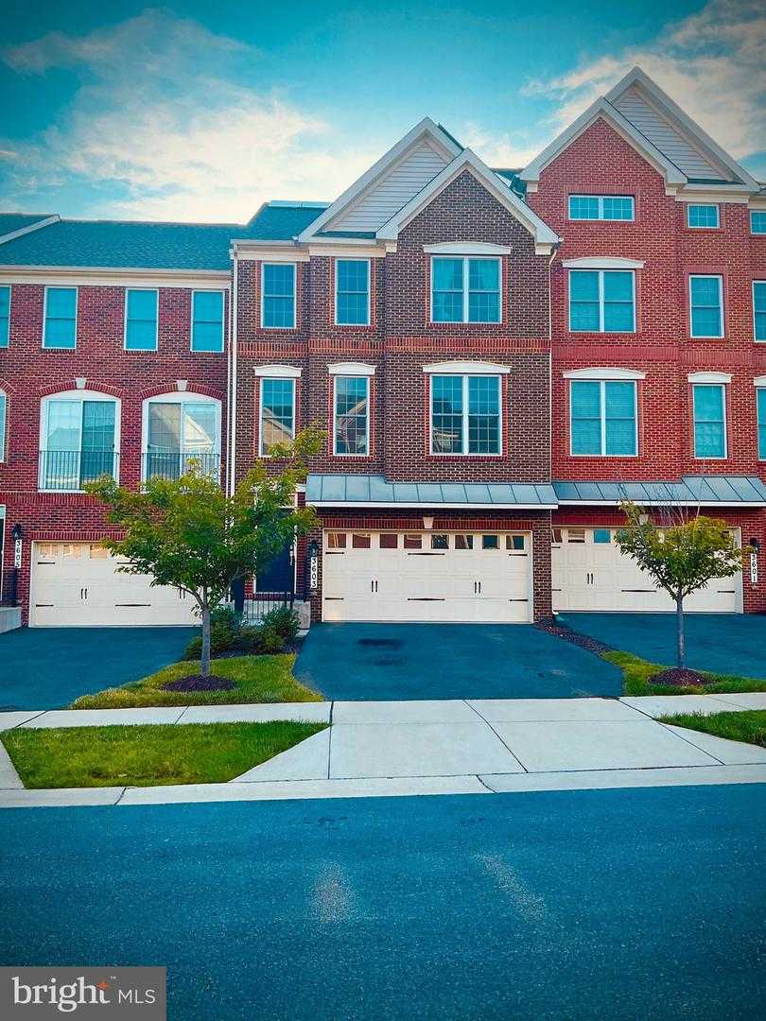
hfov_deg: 48.2
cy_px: 510
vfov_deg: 61.7
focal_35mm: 29
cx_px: 383
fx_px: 856
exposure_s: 1/454
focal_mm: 3
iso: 25
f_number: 1.8
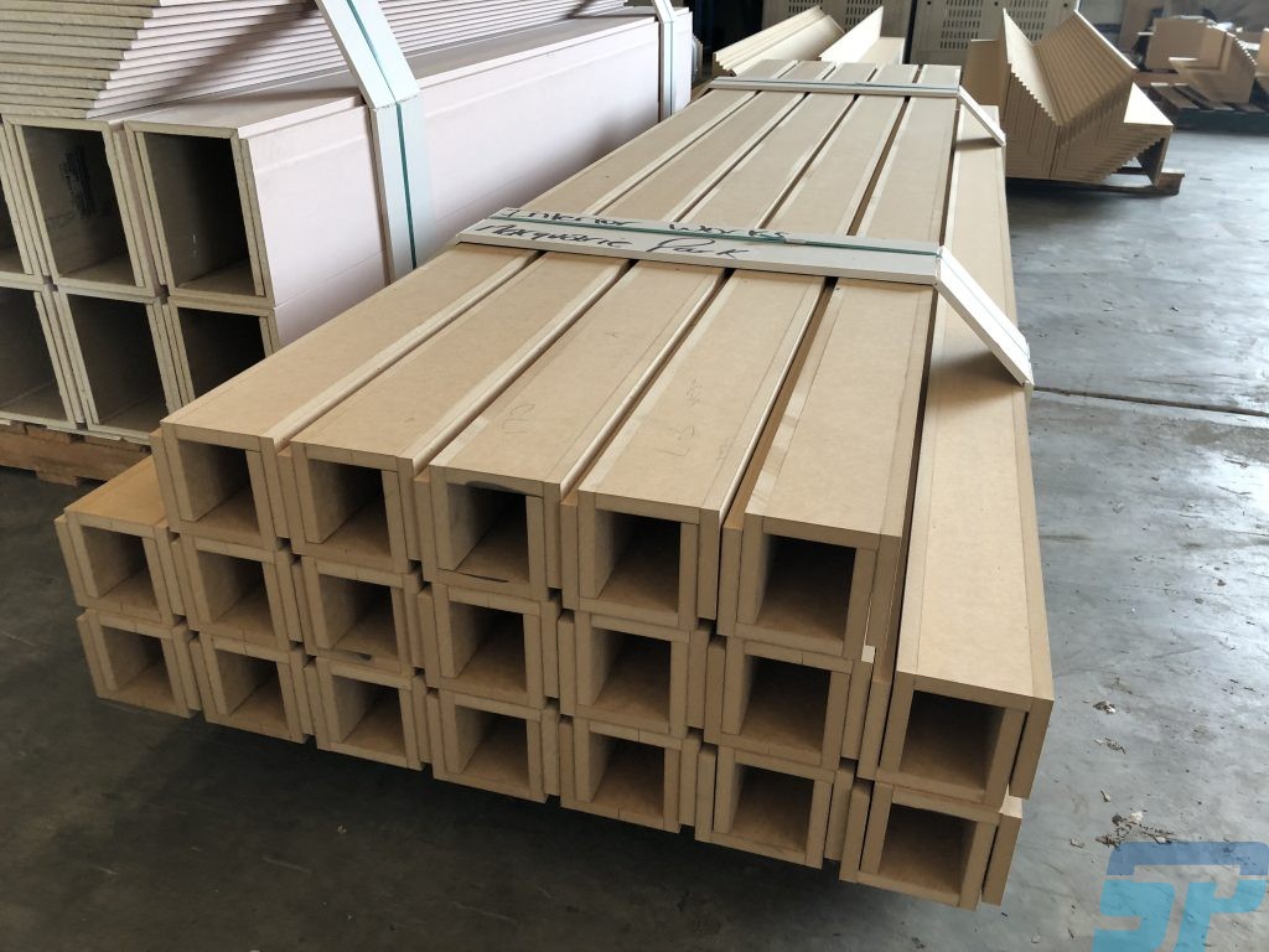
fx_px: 1026
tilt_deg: -27.8
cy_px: 476
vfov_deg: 49.7
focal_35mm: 28
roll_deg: -0.5
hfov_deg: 63.4
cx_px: 634
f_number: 1.8
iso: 32
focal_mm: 3.99
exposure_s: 1/30
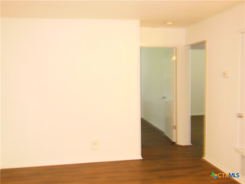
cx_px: 122
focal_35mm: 39
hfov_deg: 47.9
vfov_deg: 36.8
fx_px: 276
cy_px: 92
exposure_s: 1/3
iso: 400
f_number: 4.1
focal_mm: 6.9
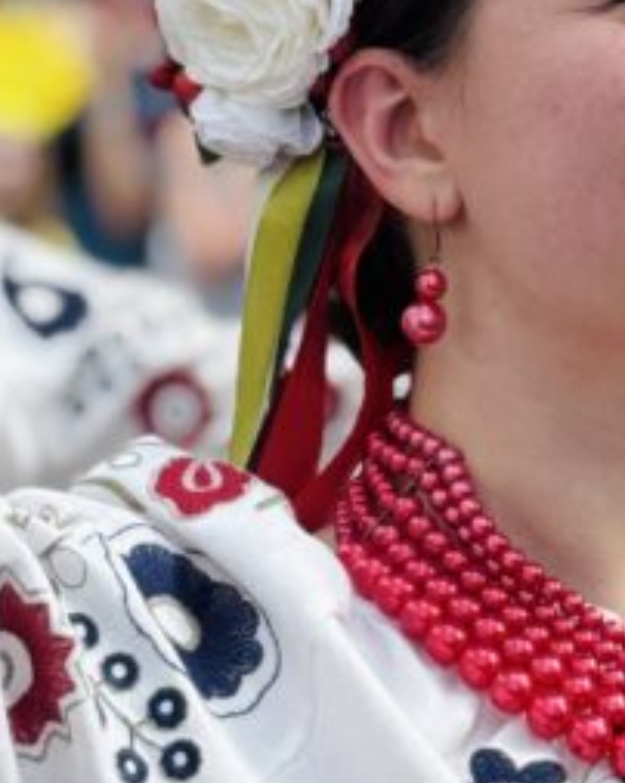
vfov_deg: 10.1
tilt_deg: +1.5
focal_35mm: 190
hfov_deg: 8.1
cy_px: 34
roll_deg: -1.0
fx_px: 4398
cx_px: 656
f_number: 1.78
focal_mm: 6.76
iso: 64
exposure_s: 1/1923
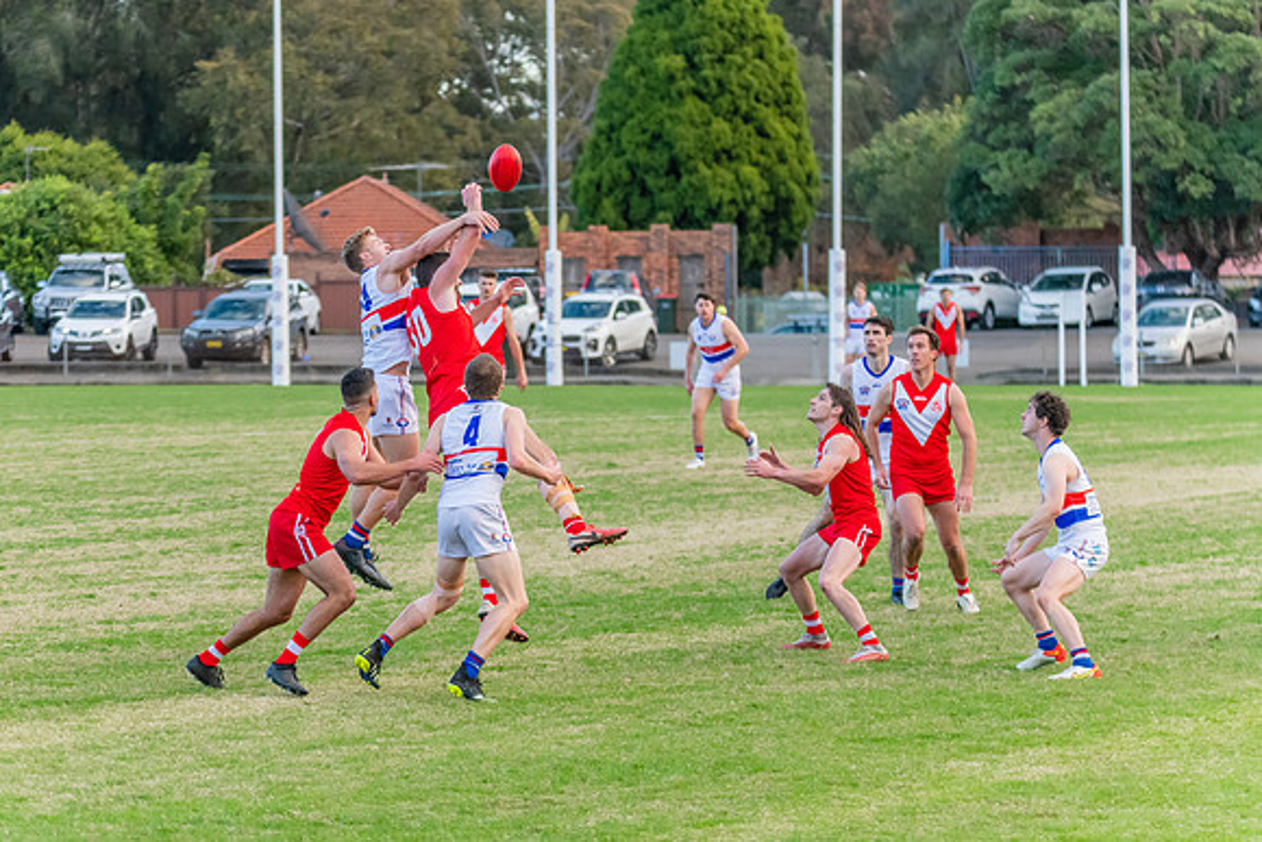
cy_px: 393
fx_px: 6643
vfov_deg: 7.3
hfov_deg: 10.8
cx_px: 524
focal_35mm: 189
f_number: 5
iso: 3200
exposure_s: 1/1600
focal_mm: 160
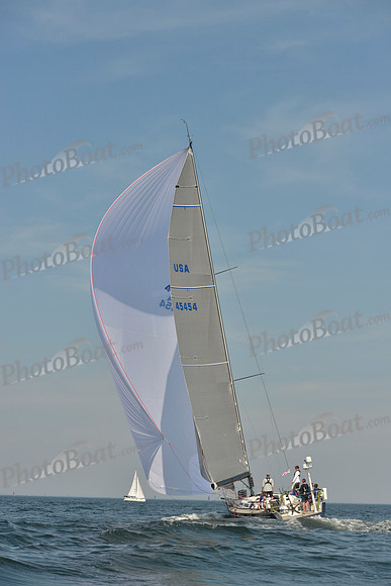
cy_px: 293
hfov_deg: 19.5
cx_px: 196
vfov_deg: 28.8
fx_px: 1140
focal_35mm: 70
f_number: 7.1
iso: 200
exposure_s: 1/1600
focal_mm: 70
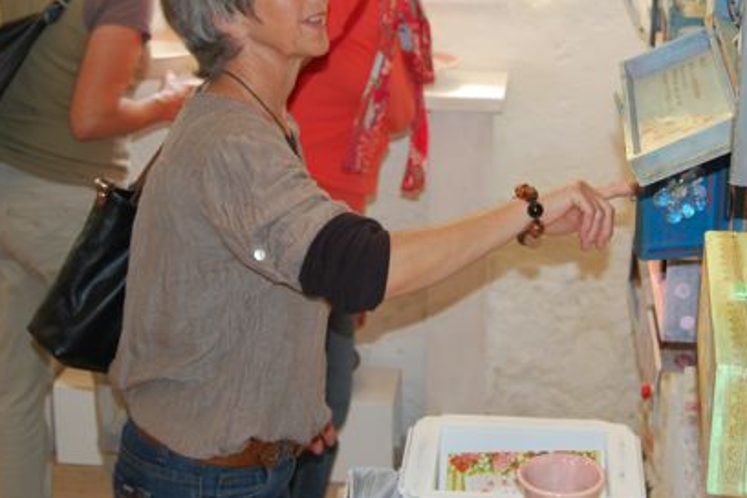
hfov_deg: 25.3
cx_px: 419
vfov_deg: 17.0
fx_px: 1660
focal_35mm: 80
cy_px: 152
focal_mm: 34
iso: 400
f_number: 4.5
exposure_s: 1/60
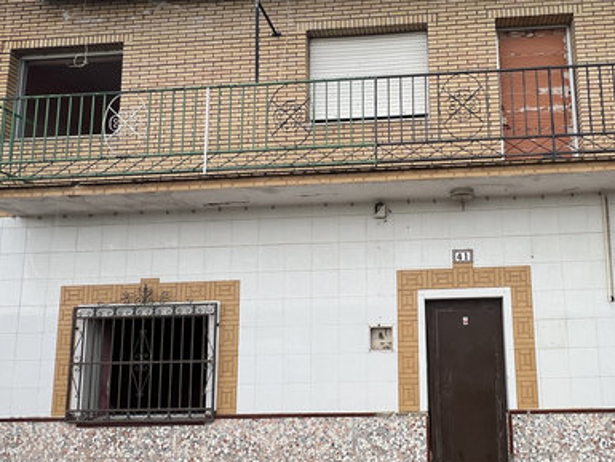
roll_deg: +1.4
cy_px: 272
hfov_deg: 63.4
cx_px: 419
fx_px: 480
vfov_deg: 51.1
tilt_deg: +7.4
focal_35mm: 27
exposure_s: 1/151
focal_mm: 1.57
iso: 32
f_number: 1.8
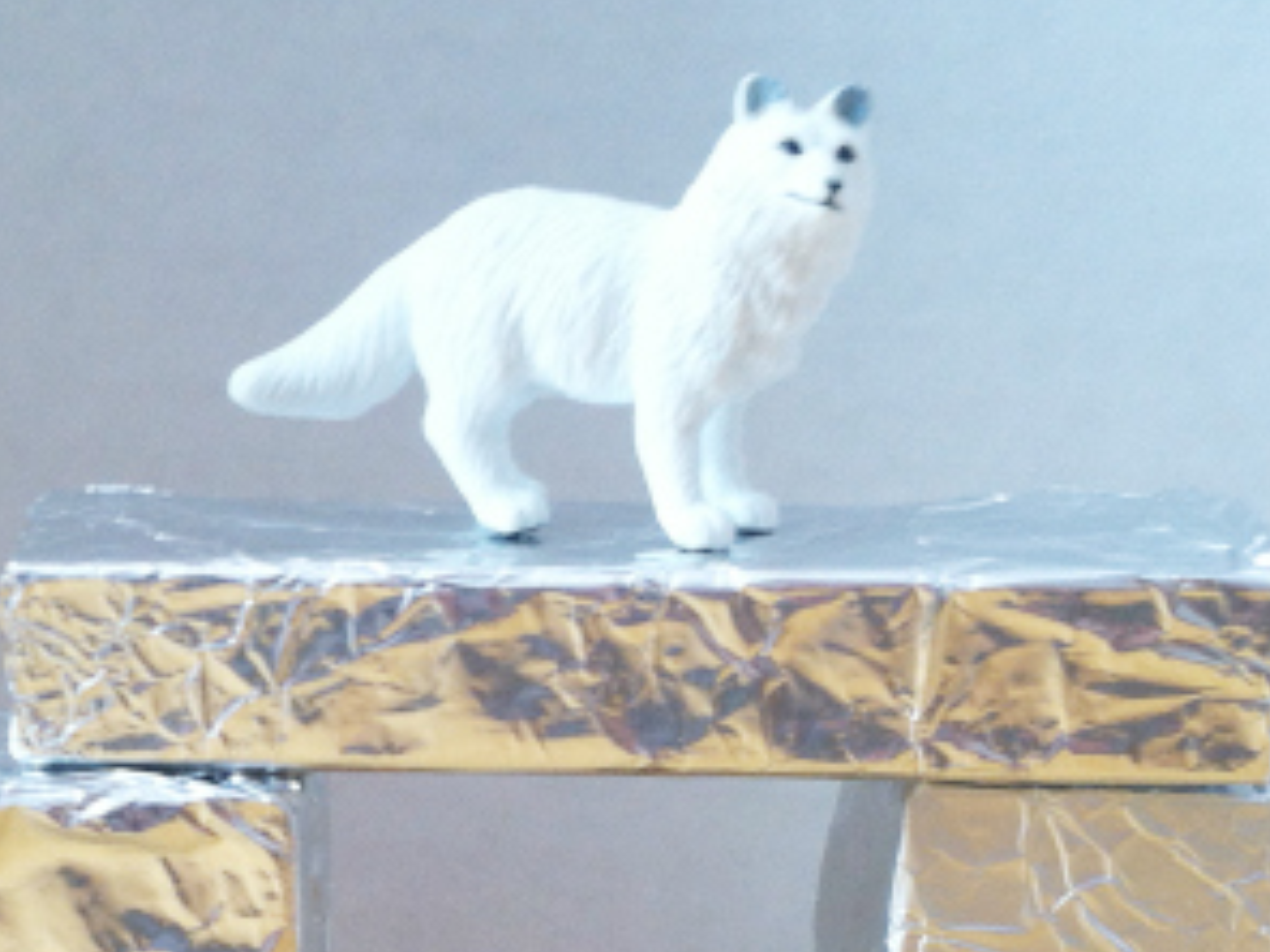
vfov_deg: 20.1
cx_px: 553
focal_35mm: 71
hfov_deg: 27.4
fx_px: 2605
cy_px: 948
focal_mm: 3.85
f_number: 2.8
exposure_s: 1/17
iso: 80
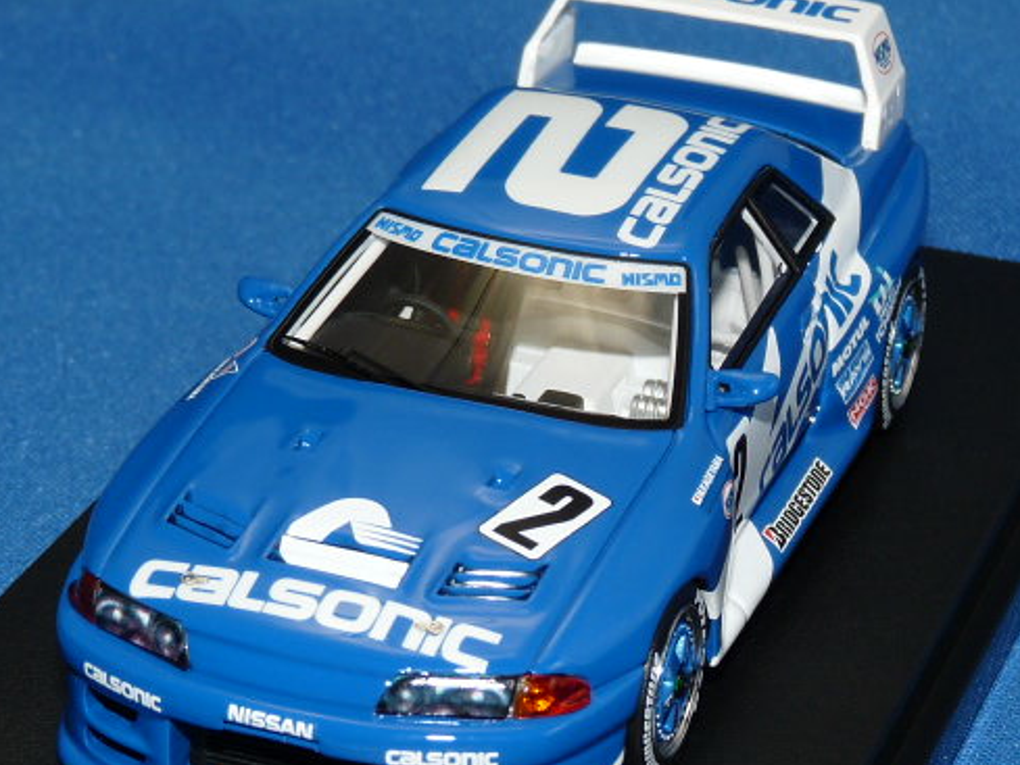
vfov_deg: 10.9
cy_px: 413
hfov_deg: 14.5
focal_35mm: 136
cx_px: 490
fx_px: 4008
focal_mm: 10.4
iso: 100
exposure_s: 1/60
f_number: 4
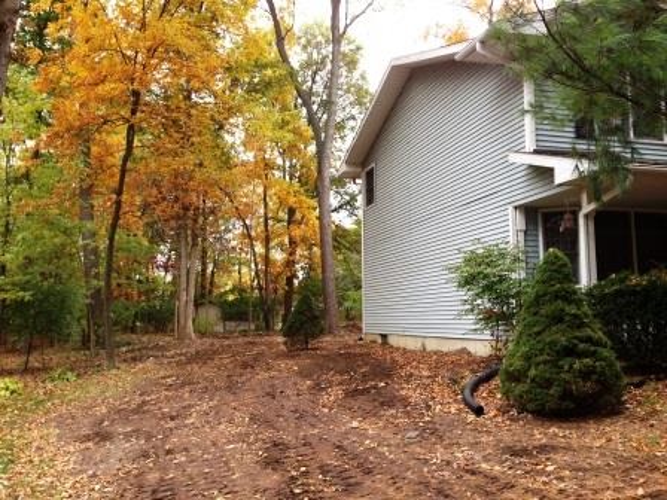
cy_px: 250
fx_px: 636
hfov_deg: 55.4
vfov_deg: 42.9
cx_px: 334
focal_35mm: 33
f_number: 2.4
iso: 80
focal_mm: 4.13
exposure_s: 1/60
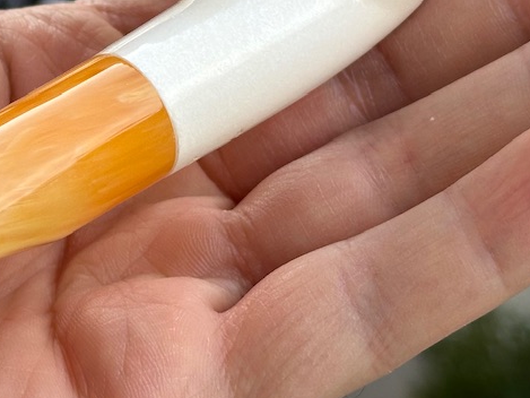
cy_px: -2
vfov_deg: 11.2
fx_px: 2006
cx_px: 40
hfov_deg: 14.9
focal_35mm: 131
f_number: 1.78
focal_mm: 6.86
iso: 64
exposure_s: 1/513
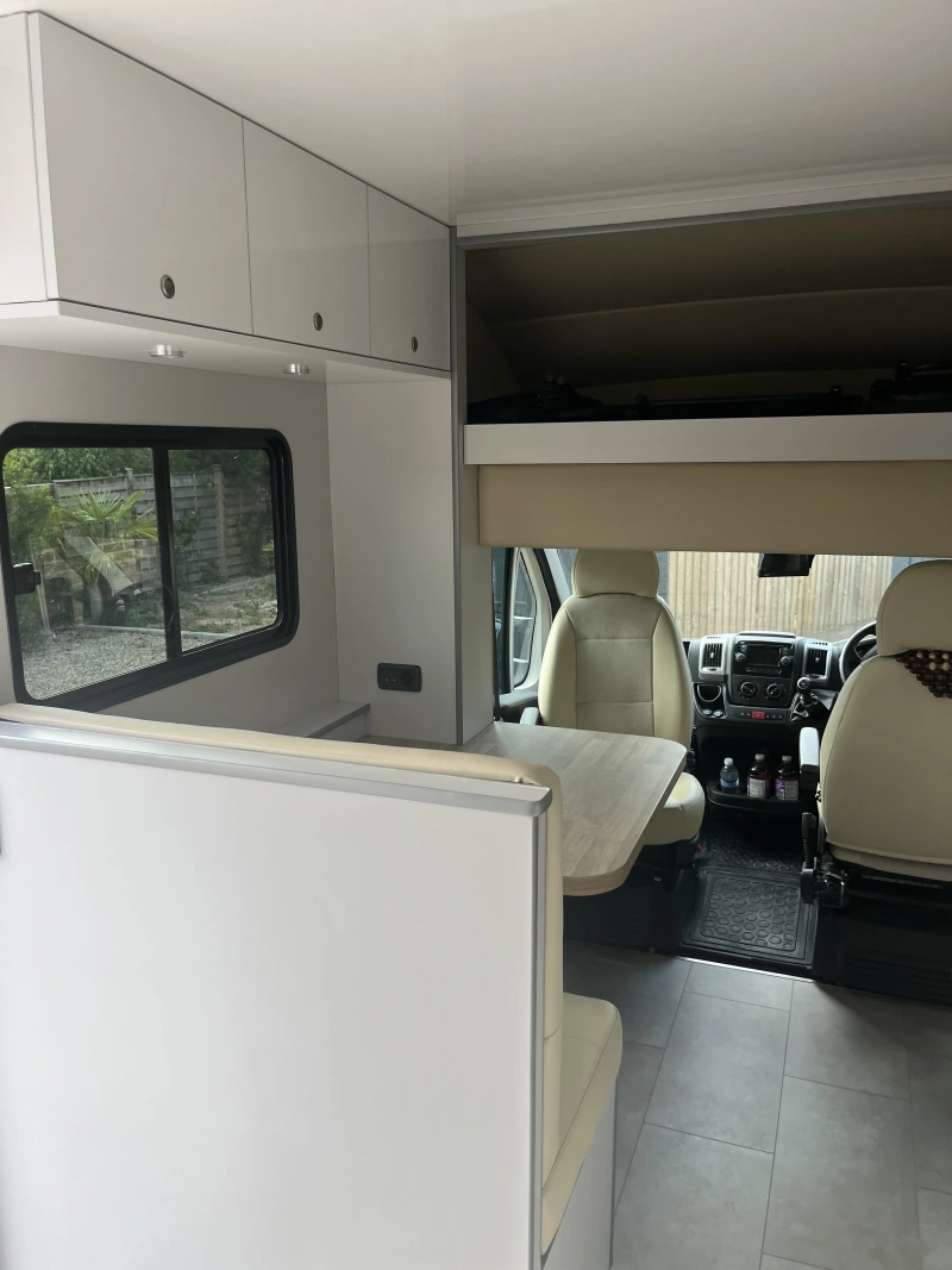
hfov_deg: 53.1
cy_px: 635
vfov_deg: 67.3
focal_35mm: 26
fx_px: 954
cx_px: 476
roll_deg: +0.2
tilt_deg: -7.7
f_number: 1.6
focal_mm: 5.1
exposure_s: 1/149
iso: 32
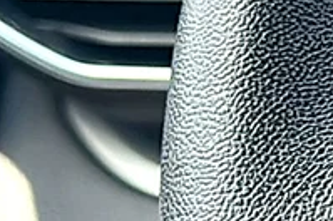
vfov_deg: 9.5
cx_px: 579
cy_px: 205
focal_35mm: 143
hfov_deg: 13.1
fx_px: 1321
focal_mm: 6.86
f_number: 1.78
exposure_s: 1/584
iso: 80
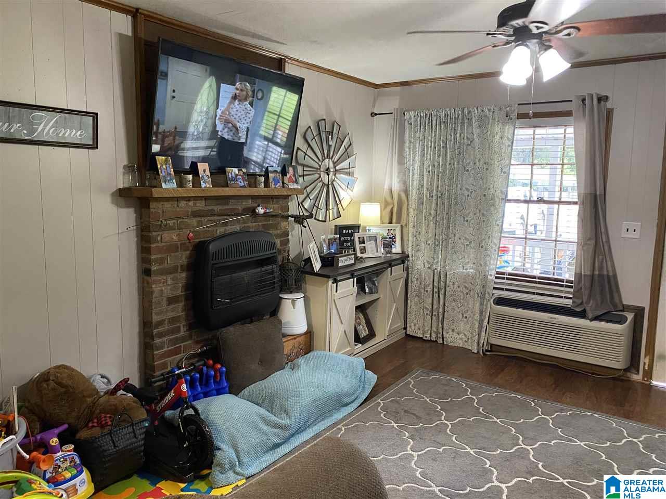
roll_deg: -1.3
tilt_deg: -8.0
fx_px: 500
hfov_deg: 67.3
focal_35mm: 26
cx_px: 333
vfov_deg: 53.1
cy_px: 250
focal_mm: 4.25
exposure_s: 1/40
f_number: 1.8
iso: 400
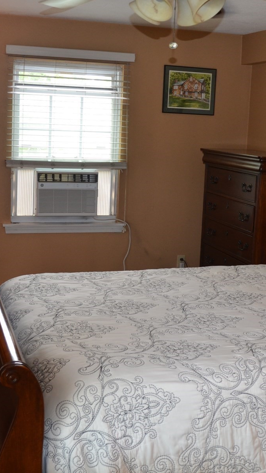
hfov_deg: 24.9
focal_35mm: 48
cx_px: 140
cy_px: 216
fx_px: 602
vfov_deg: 42.9
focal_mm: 18
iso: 400
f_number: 3.5
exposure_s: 1/60
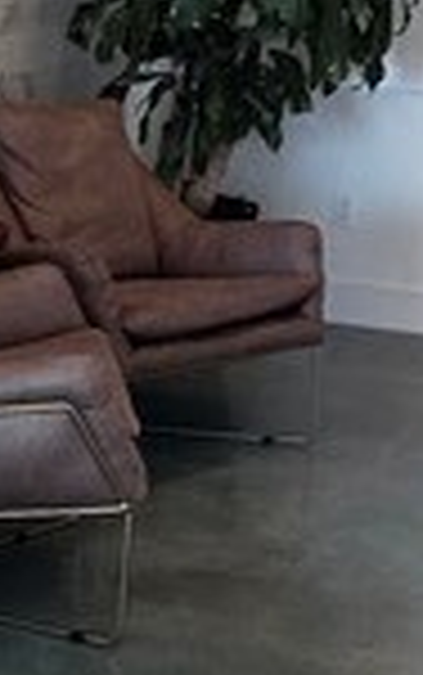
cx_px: 482
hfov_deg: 13.6
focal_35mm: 94
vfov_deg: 21.8
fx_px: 1731
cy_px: 135
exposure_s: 1/120
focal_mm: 2.2
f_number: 1.9
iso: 250
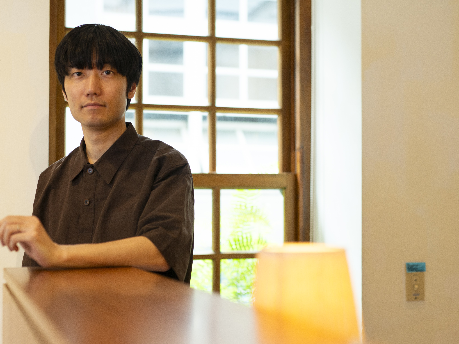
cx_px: 203
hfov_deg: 31.2
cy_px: 189
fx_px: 822
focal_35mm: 62
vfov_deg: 23.6
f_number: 2.5
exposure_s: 1/200
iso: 500
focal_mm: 50
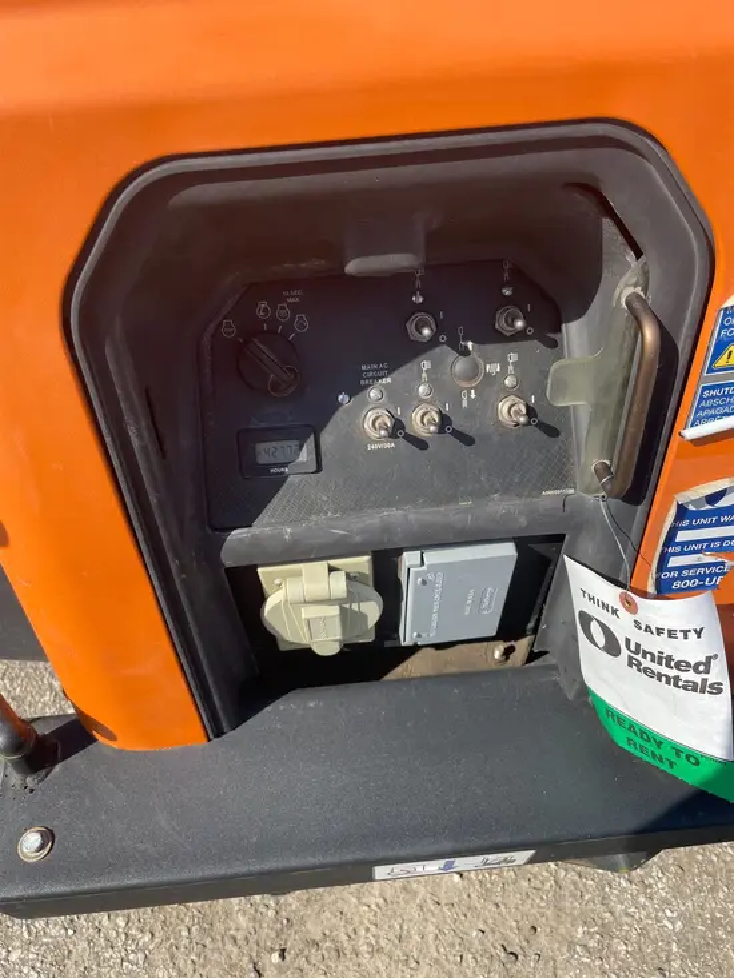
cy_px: 489
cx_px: 367
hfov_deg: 53.1
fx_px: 735
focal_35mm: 26
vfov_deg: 67.3
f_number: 1.6
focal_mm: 4.2
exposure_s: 1/1595
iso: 32
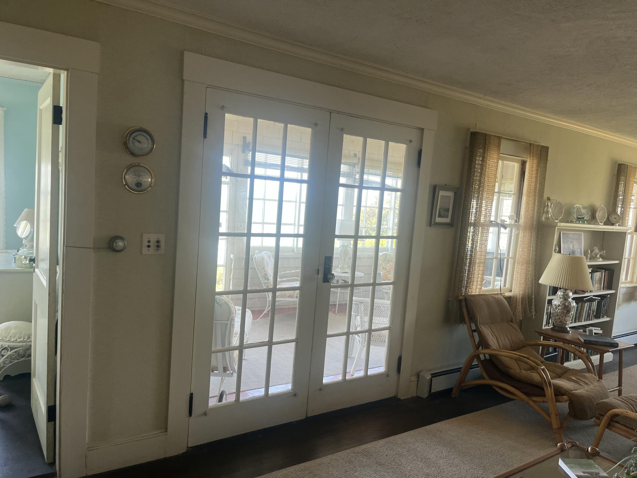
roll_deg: -3.5
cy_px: 239
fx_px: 478
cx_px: 318
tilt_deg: -5.8
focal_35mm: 26
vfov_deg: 53.1
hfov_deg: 67.3
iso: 80
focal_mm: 5.1
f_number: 1.6
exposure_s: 1/120
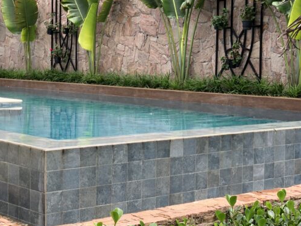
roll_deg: +0.2
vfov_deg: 18.2
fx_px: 704
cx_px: 106
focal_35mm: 81
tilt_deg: -3.0
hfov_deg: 24.0
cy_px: 115
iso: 16
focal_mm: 6
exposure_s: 1/247
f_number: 2.4
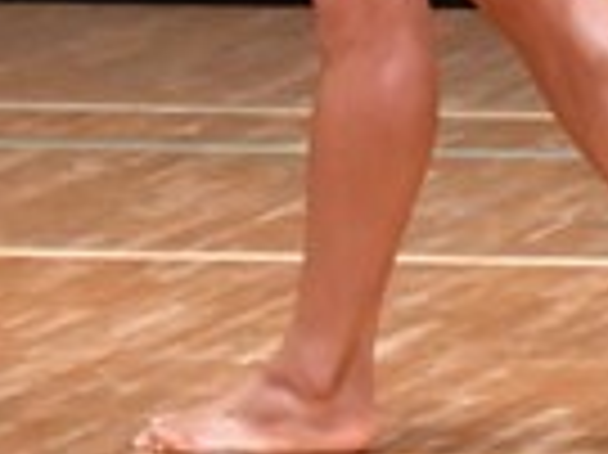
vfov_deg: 1.1
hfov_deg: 1.5
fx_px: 23234
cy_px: -274
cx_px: 1236
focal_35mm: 1324
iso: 8000
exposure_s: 1/400
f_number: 5.6
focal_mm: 160
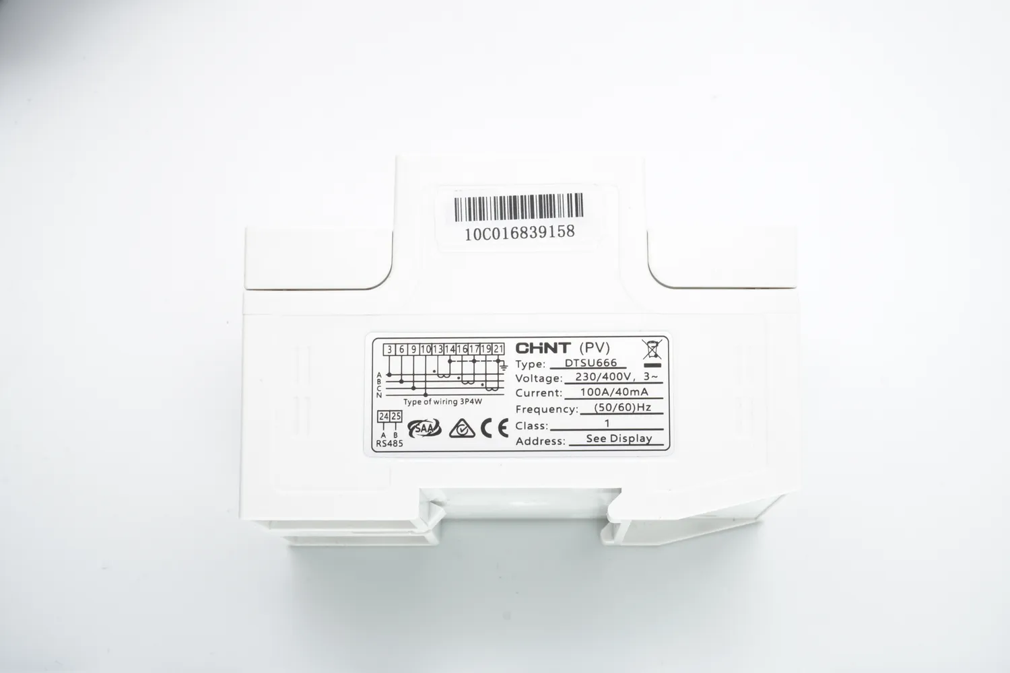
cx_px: 505
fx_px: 2104
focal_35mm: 75
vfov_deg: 18.2
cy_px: 336
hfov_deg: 27.0
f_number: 20
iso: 100
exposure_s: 1/4
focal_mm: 50
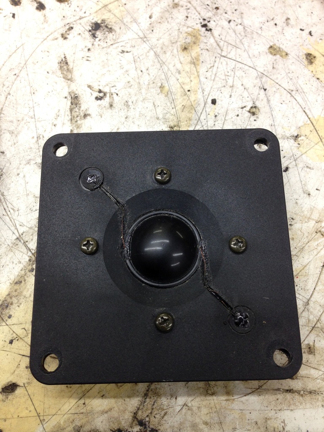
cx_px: 162
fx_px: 412
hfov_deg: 42.9
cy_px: 216
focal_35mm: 33
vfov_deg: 55.4
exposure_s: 1/20
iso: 80
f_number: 2.4
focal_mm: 4.12
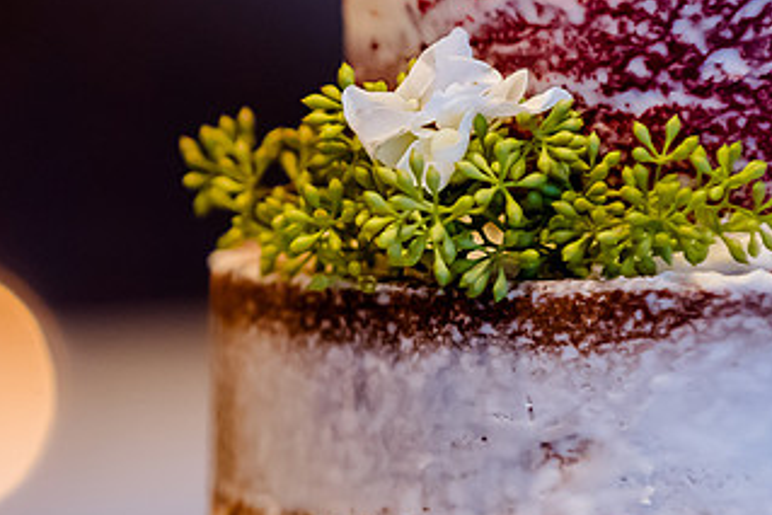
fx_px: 8774
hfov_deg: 5.0
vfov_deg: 3.4
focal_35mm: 409
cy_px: 260
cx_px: 266
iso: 3200
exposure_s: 1/160
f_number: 2.8
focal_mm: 150
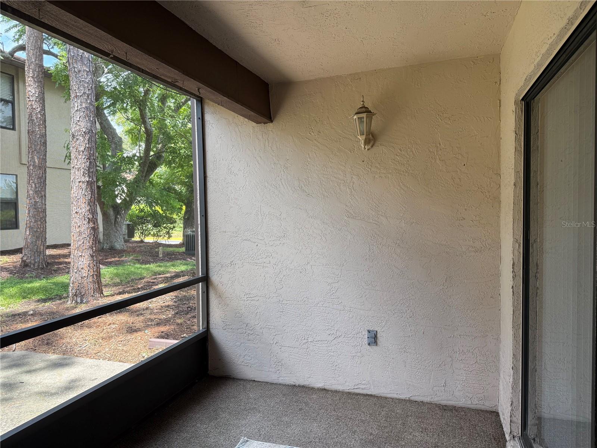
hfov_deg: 71.6
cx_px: 298
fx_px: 414
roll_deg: +0.6
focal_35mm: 24
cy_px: 224
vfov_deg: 56.8
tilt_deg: -1.7
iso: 100
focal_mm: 6.76
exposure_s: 1/307
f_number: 1.78
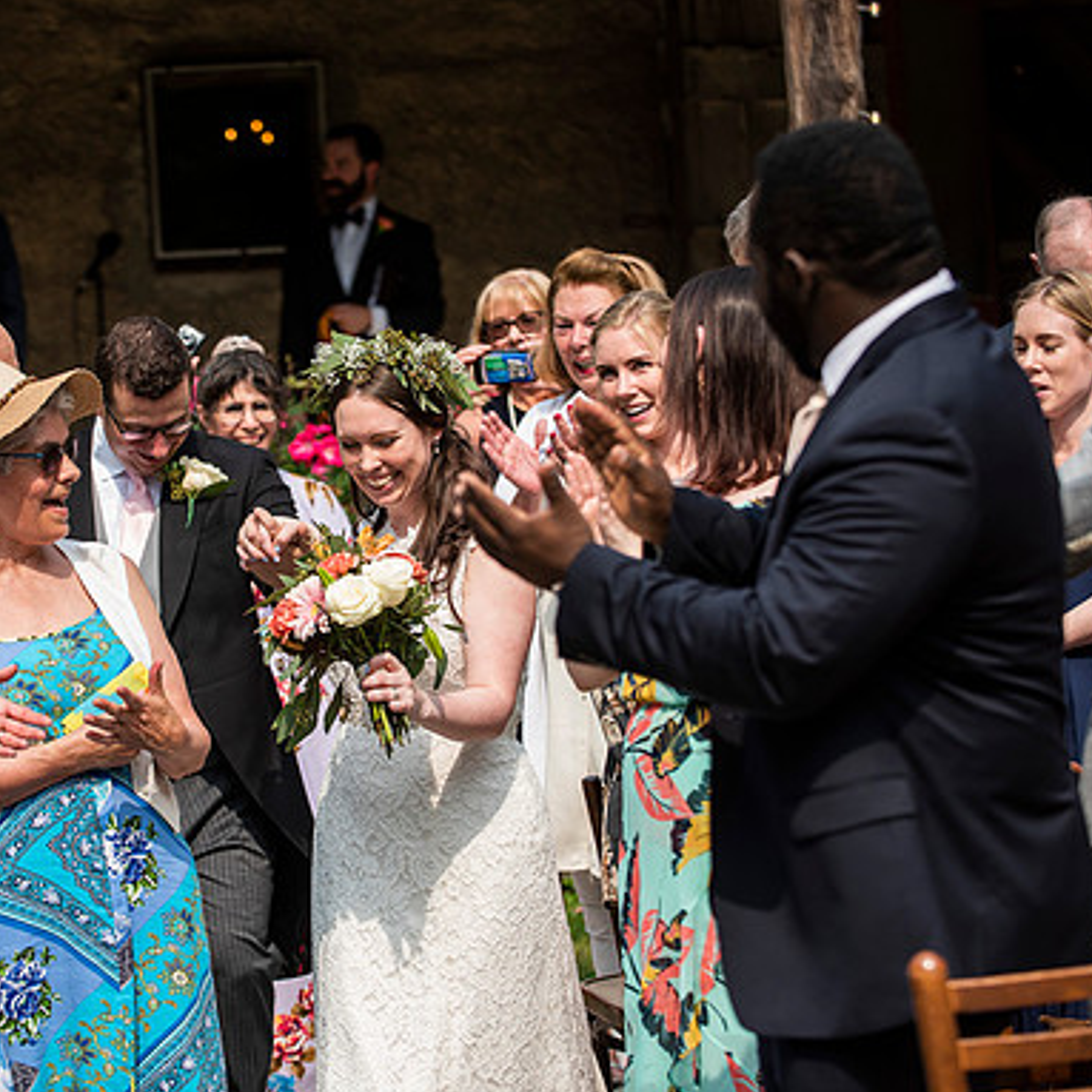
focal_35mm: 126
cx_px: 408
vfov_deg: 13.8
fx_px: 4497
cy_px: 549
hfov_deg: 13.8
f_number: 3.5
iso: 400
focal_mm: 98
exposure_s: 1/3200
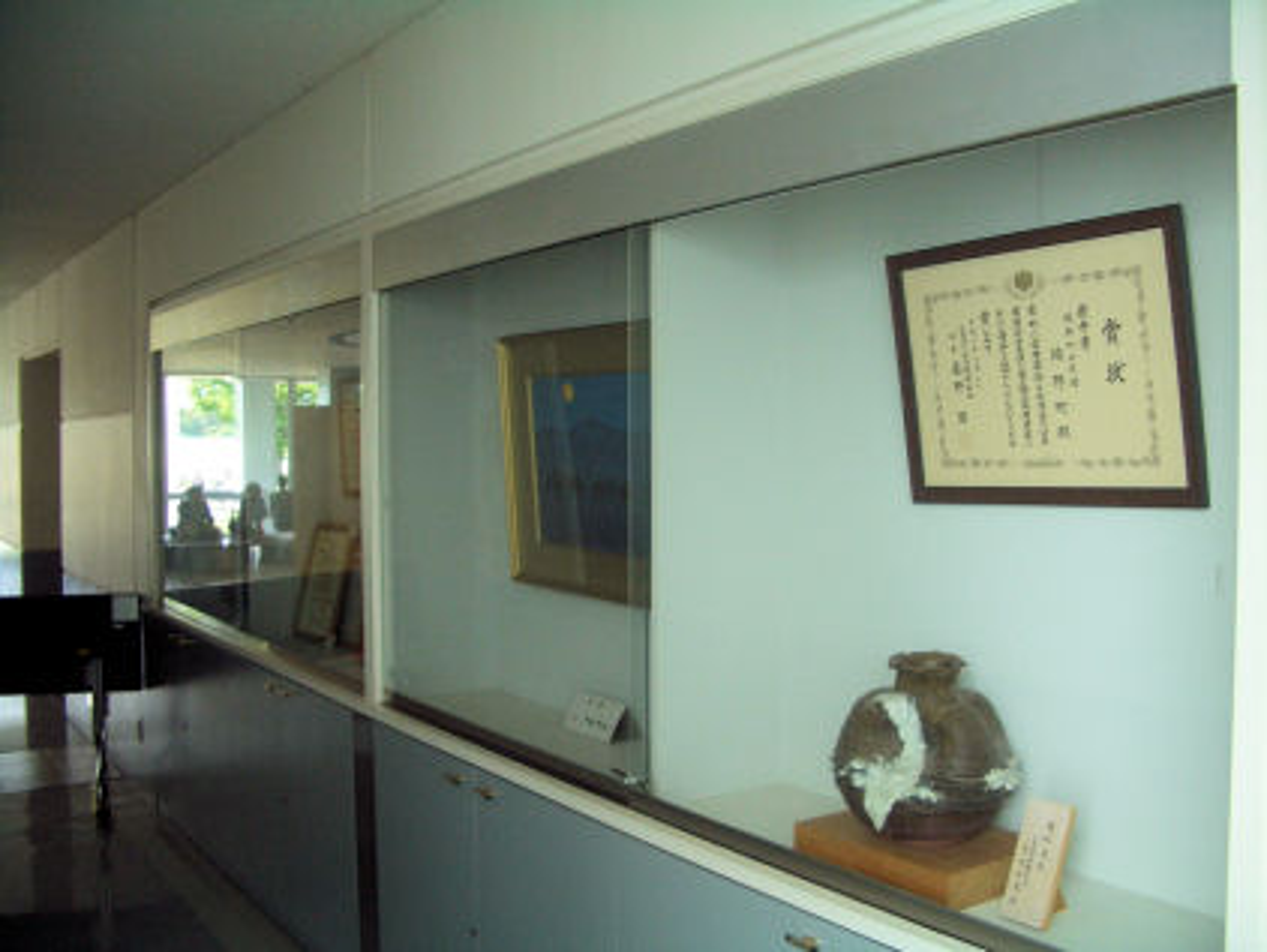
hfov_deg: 52.6
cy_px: 476
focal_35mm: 35
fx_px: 1282
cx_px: 634
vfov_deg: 40.7
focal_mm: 5.8
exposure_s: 1/80
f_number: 2.6
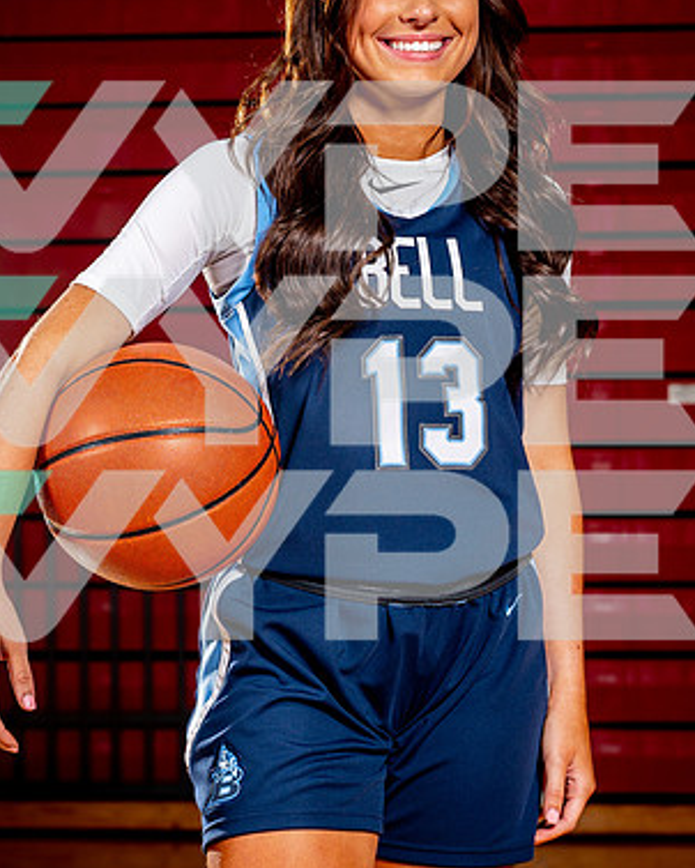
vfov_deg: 18.3
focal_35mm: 105
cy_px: 360
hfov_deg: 14.6
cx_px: 208
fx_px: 2698
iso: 100
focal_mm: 62
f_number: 5.6
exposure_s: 1/125
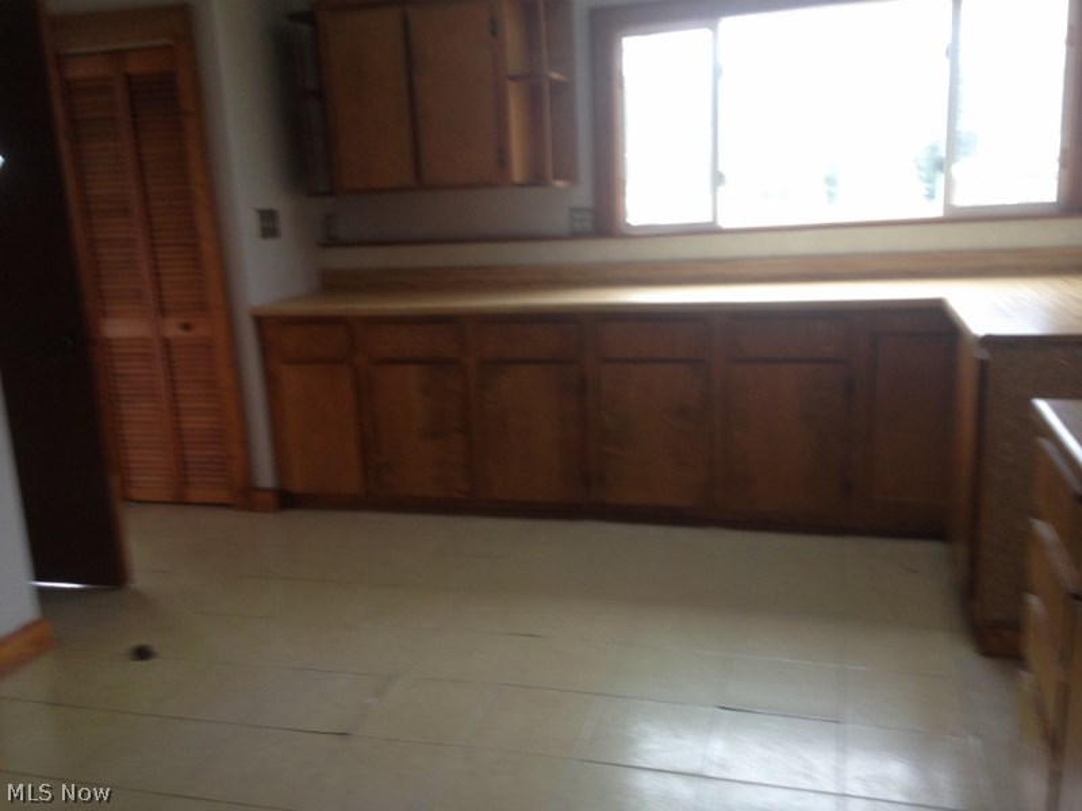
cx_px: 541
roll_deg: +3.4
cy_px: 406
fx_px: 1031
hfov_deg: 55.4
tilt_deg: -13.4
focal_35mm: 33
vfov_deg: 42.9
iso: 100
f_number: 2.4
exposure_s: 1/20
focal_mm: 4.12
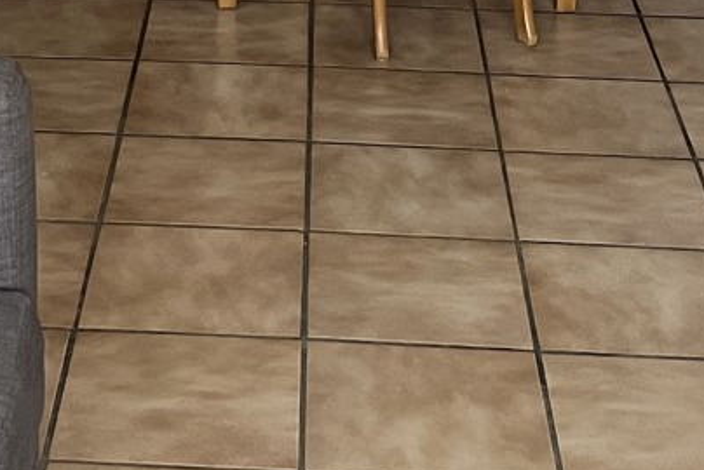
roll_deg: +0.4
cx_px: 185
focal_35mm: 107
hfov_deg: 19.0
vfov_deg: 11.9
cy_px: -343
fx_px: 2094
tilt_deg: -12.9
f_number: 1.6
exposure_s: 1/60
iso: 320
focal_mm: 5.1
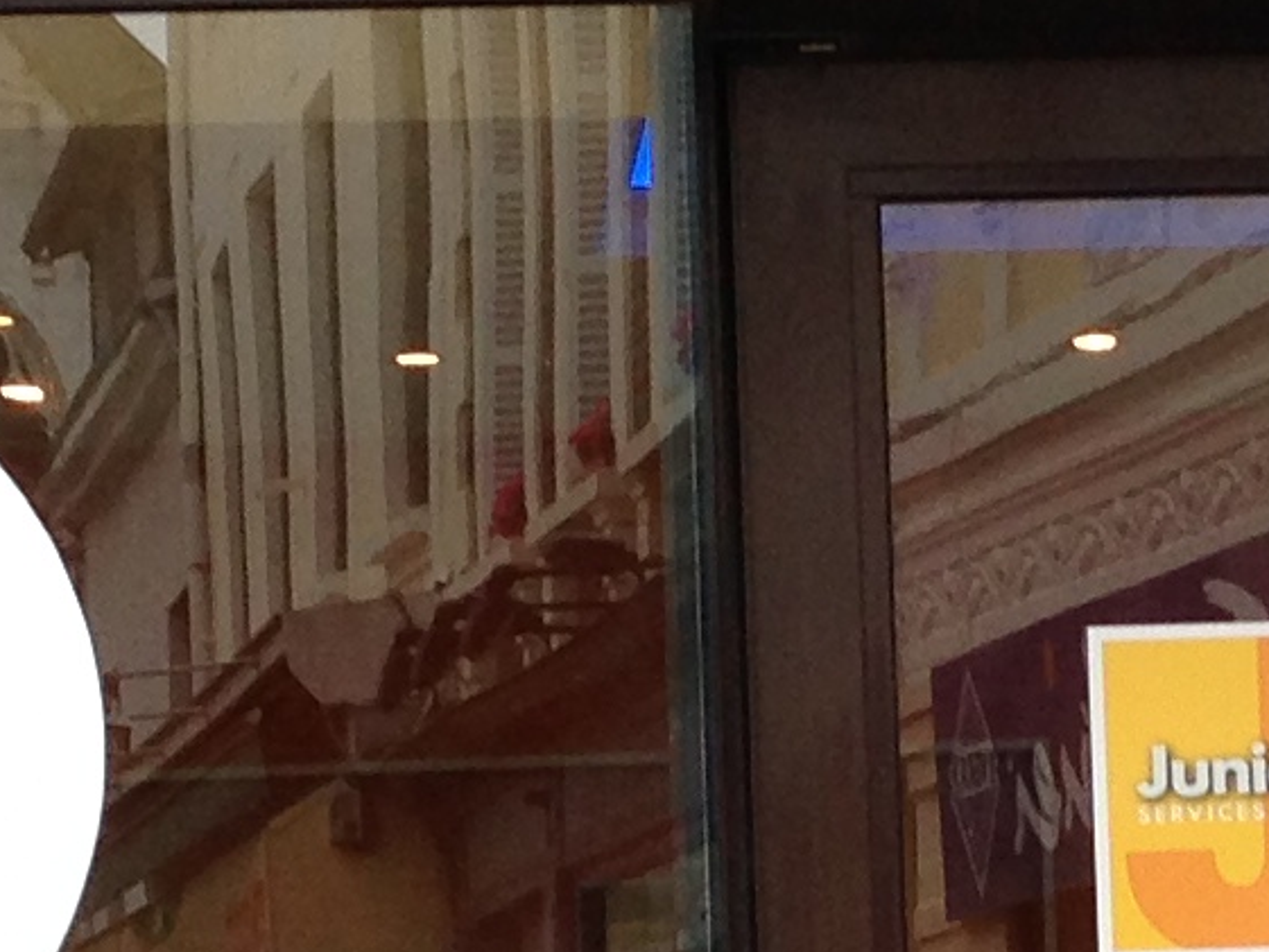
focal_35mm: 192
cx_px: 964
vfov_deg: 7.7
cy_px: 1092
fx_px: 7040
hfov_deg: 10.3
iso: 64
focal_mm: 4.13
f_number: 2.4
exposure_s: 1/120
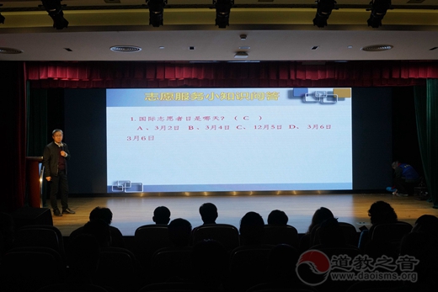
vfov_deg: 33.4
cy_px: 146
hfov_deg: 48.4
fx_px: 487
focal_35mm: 40
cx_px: 219
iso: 2000
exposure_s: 1/50
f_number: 16
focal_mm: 40
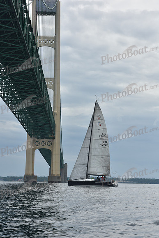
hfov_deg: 13.7
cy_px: 119
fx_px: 662
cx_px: 80
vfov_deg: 20.4
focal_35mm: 100
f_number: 11
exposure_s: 1/800
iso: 250
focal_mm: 100
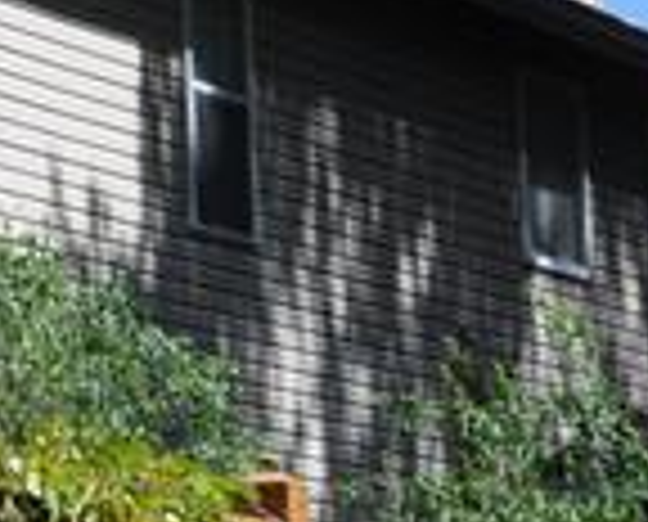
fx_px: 4481
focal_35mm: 233
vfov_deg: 6.7
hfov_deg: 7.1
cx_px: -1521
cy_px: 297
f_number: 8
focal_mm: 22
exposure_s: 1/400
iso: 200
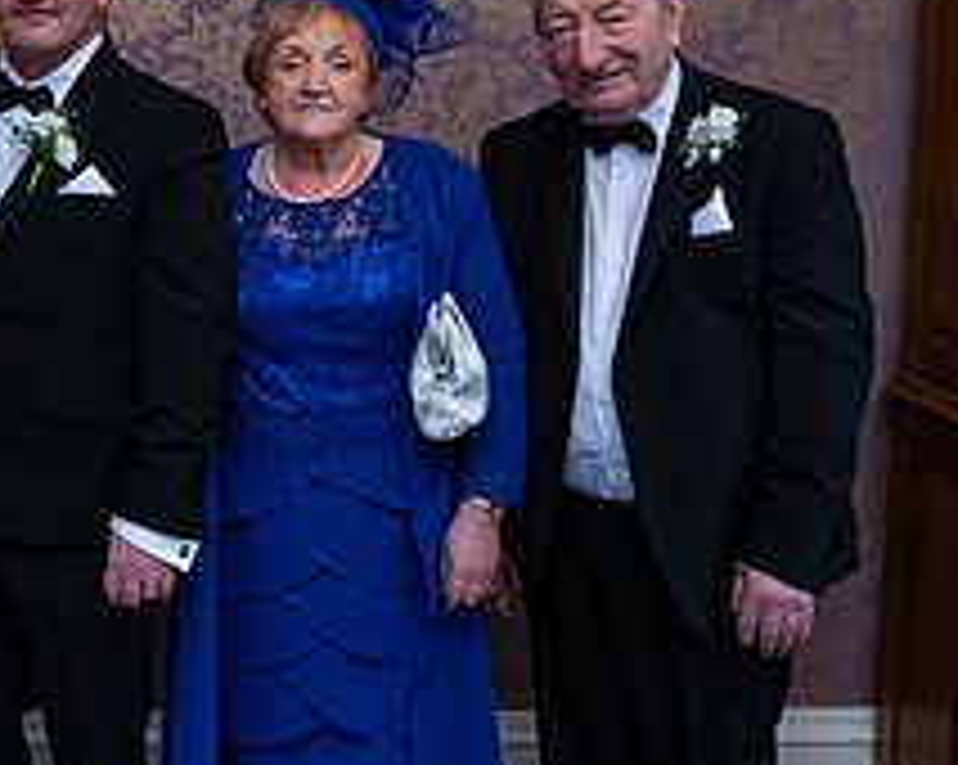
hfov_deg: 24.7
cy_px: 341
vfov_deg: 20.9
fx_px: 2068
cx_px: -38
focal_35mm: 73
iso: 1250
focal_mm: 27
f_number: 5
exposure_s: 1/160
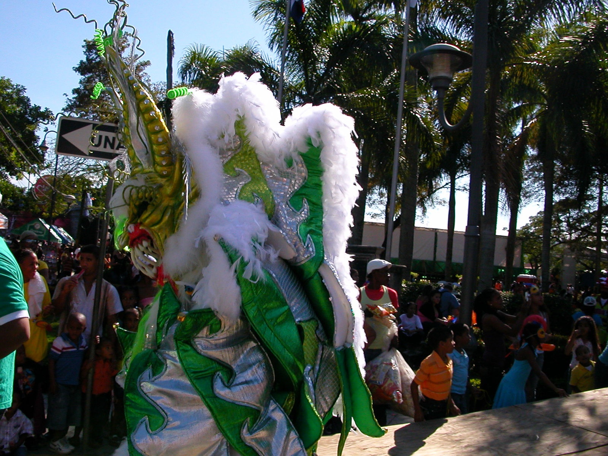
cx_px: 304
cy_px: 228
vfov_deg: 38.7
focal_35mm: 37
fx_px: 650
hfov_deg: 50.1
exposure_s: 1/657
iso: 100
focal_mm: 5.6
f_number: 4.5
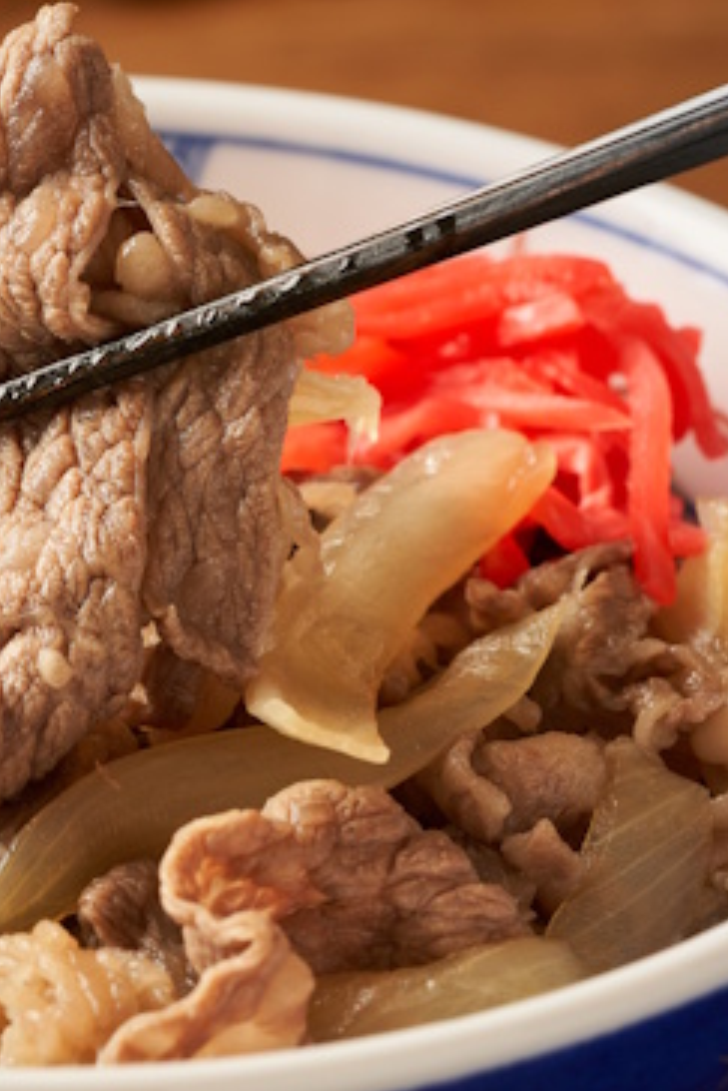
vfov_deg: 10.4
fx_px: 6000
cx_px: 72
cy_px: 495
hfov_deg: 6.9
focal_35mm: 198
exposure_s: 1/125
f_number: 9
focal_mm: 90
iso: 100
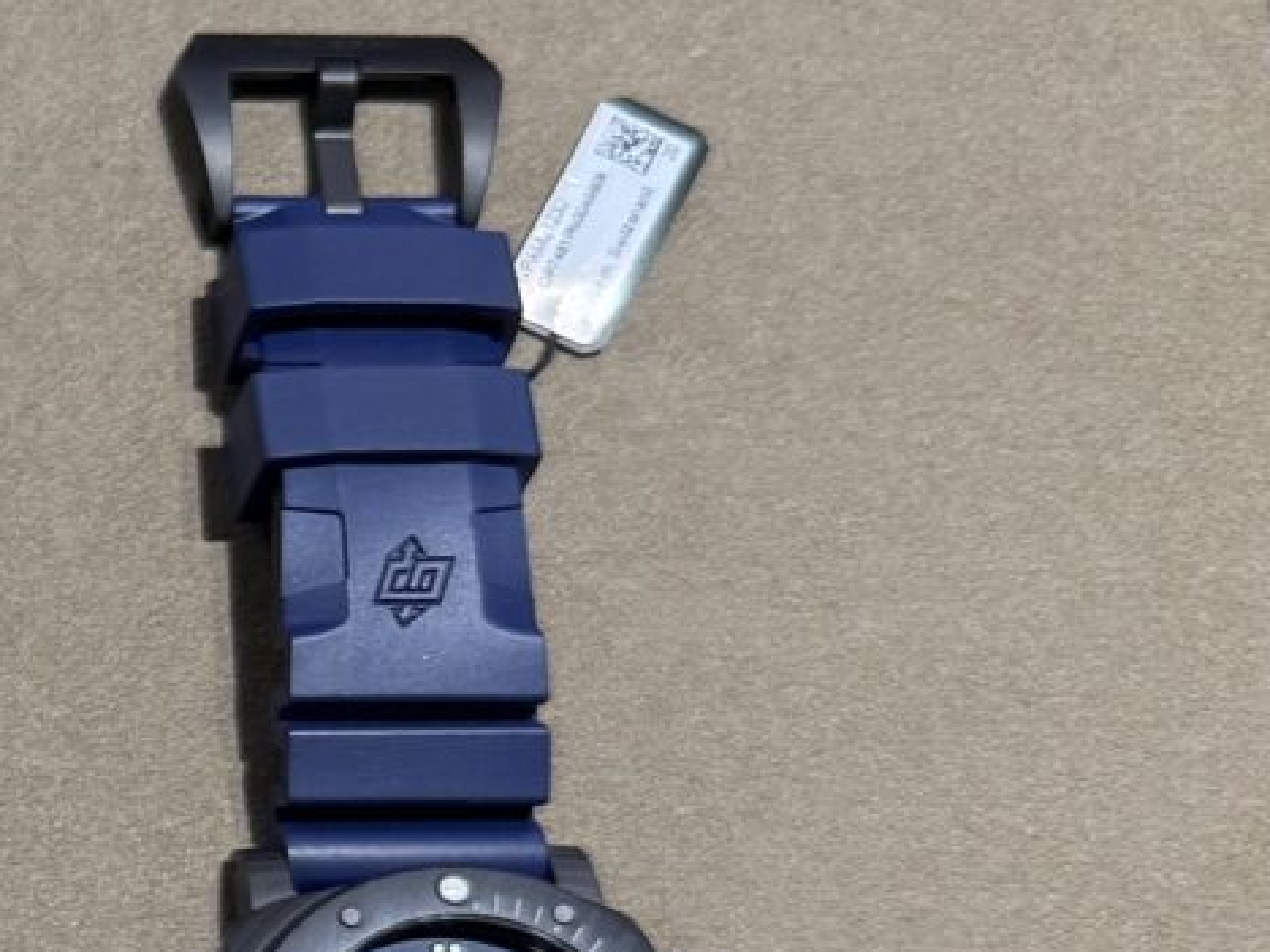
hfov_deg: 16.2
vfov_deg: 13.9
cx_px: -923
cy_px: 906
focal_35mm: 105
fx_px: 3852
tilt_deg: -71.0
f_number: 1.78
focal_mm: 6.76
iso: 200
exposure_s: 1/77
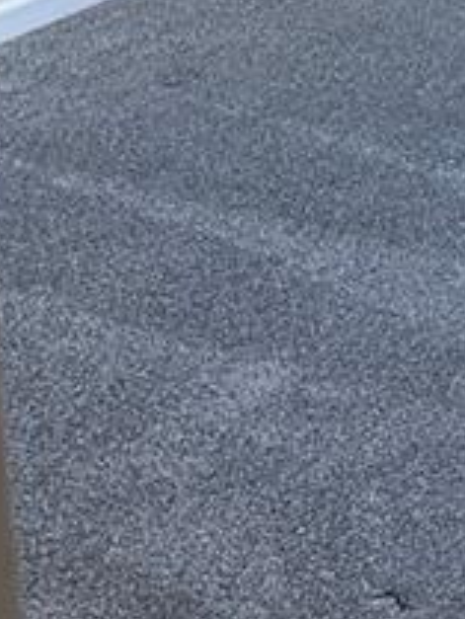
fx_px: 2469
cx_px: 1194
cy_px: -560
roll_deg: -0.3
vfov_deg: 12.7
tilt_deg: -8.7
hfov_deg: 9.4
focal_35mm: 138
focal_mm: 6.86
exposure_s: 1/122
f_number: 1.78
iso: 80
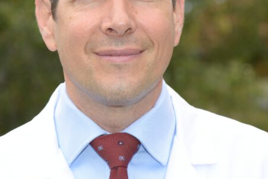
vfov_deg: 7.6
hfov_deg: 11.5
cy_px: 41
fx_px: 1332
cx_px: 109
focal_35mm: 179
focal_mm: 105
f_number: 7.1
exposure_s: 1/250
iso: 640
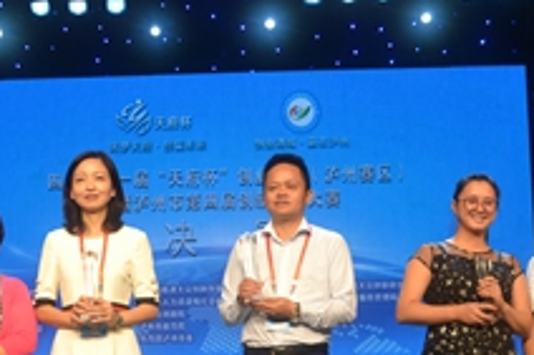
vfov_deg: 17.3
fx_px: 1156
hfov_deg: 25.9
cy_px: 291
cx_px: 204
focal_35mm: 78
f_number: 5.6
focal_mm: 22
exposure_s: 1/125
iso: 400
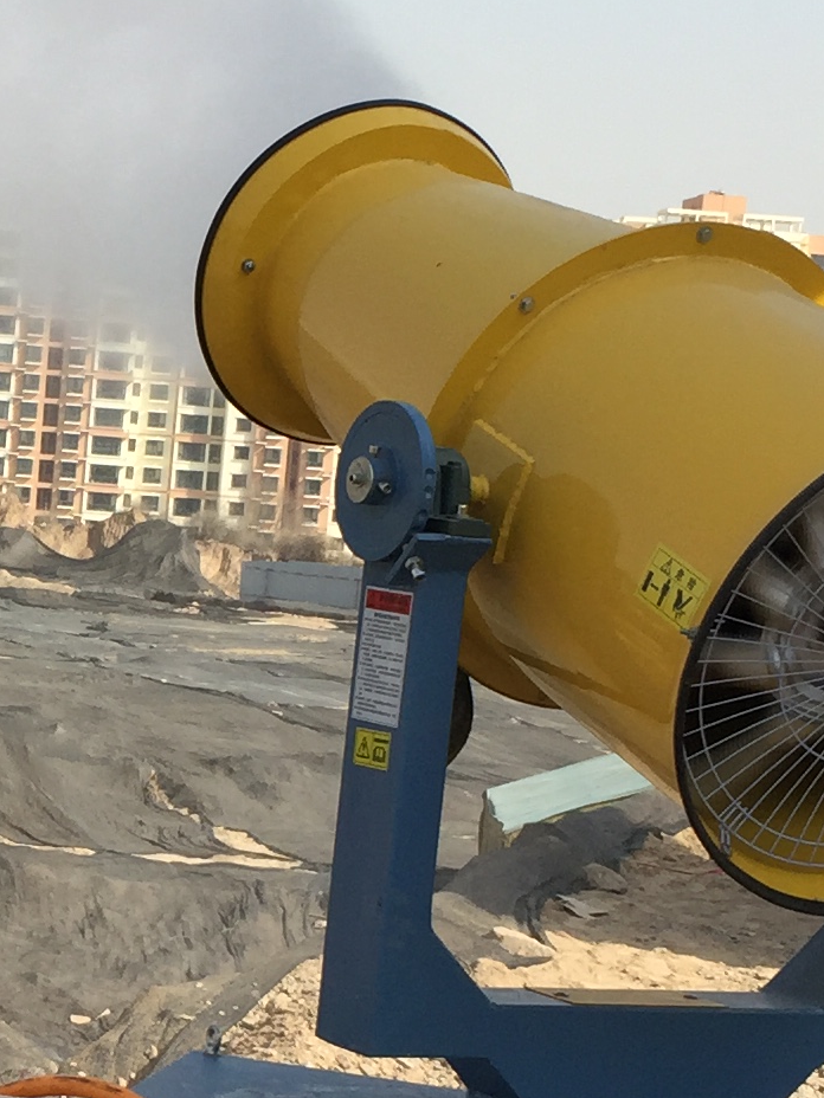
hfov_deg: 14.0
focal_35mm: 102
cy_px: 808
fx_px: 3237
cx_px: -223
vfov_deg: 19.1
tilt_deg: -6.3
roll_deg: -3.7
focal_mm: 4.15
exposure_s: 1/1582
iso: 32
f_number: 2.2
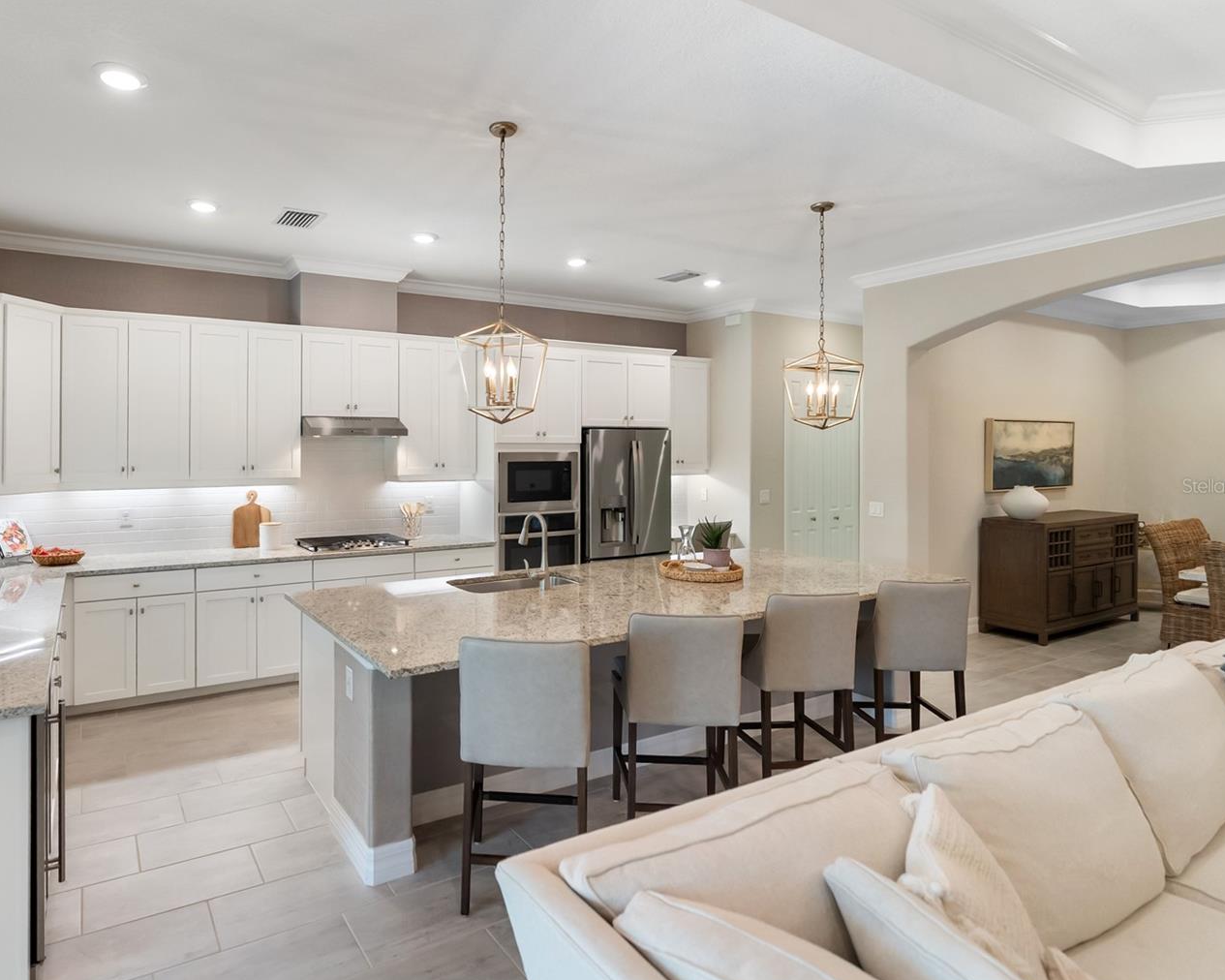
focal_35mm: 19
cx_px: 494
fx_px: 689
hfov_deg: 82.3
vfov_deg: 70.8
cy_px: 485
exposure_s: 1/320
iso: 800
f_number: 2.8
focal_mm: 16
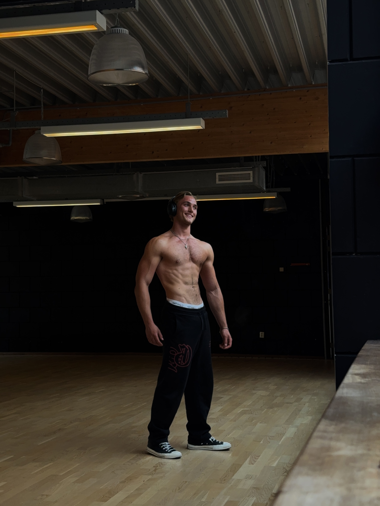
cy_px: 253
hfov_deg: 30.3
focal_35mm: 48
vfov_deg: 39.7
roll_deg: -0.2
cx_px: 190
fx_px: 703
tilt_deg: +5.2
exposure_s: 1/100
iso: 50
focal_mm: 6.76
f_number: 1.78
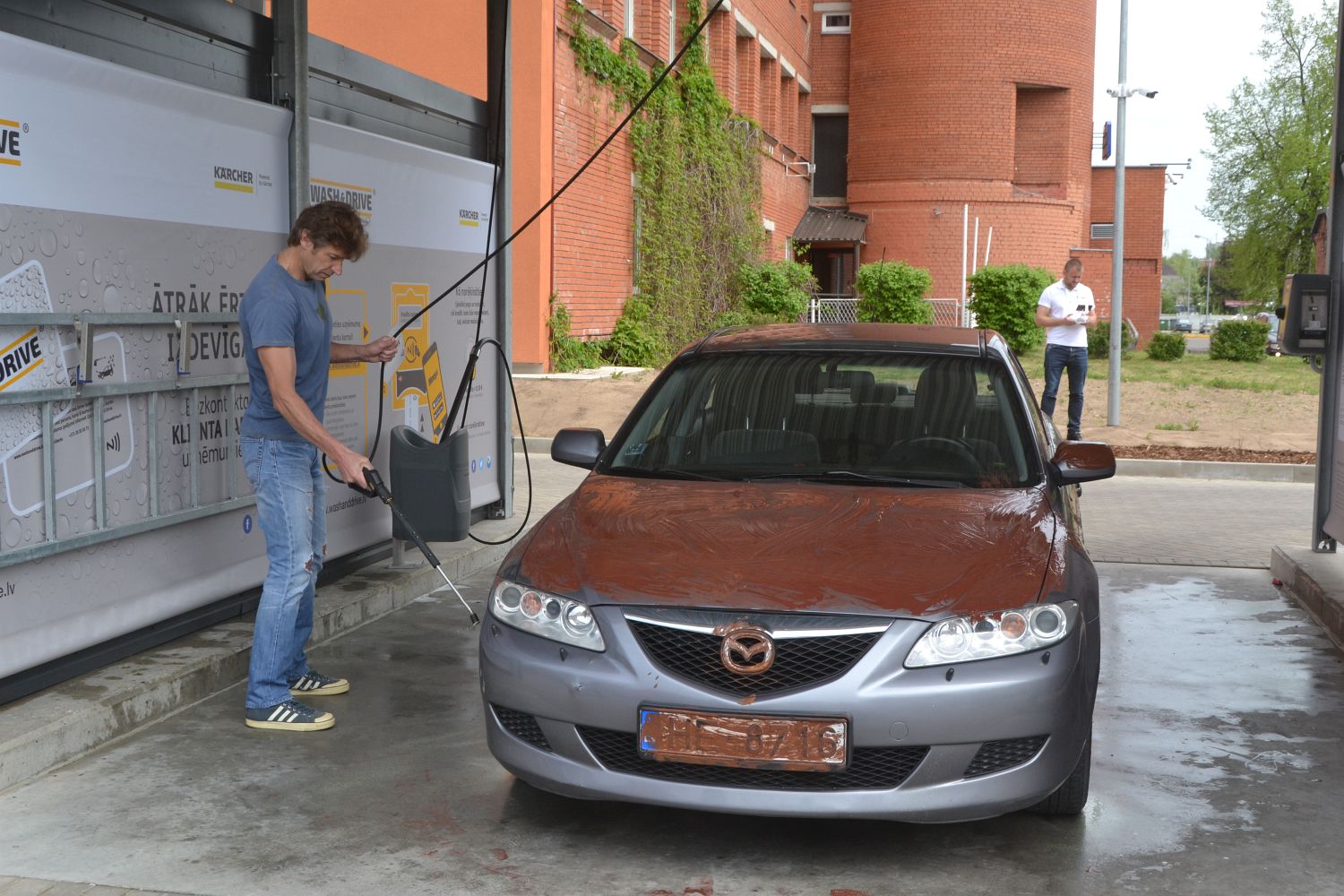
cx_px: 672
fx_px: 1512
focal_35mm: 40
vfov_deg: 33.0
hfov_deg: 47.9
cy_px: 448
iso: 400
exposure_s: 1/250
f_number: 10
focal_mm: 27
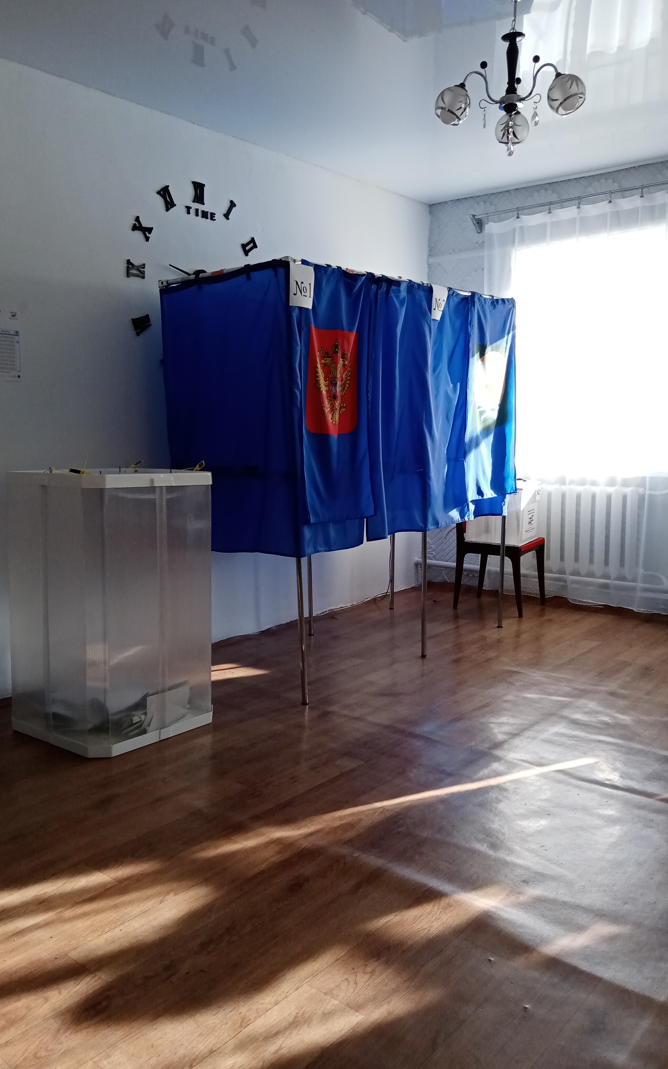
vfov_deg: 66.5
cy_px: 539
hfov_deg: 44.5
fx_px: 816
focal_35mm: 28
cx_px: 294
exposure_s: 1/215
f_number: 1.8
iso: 104
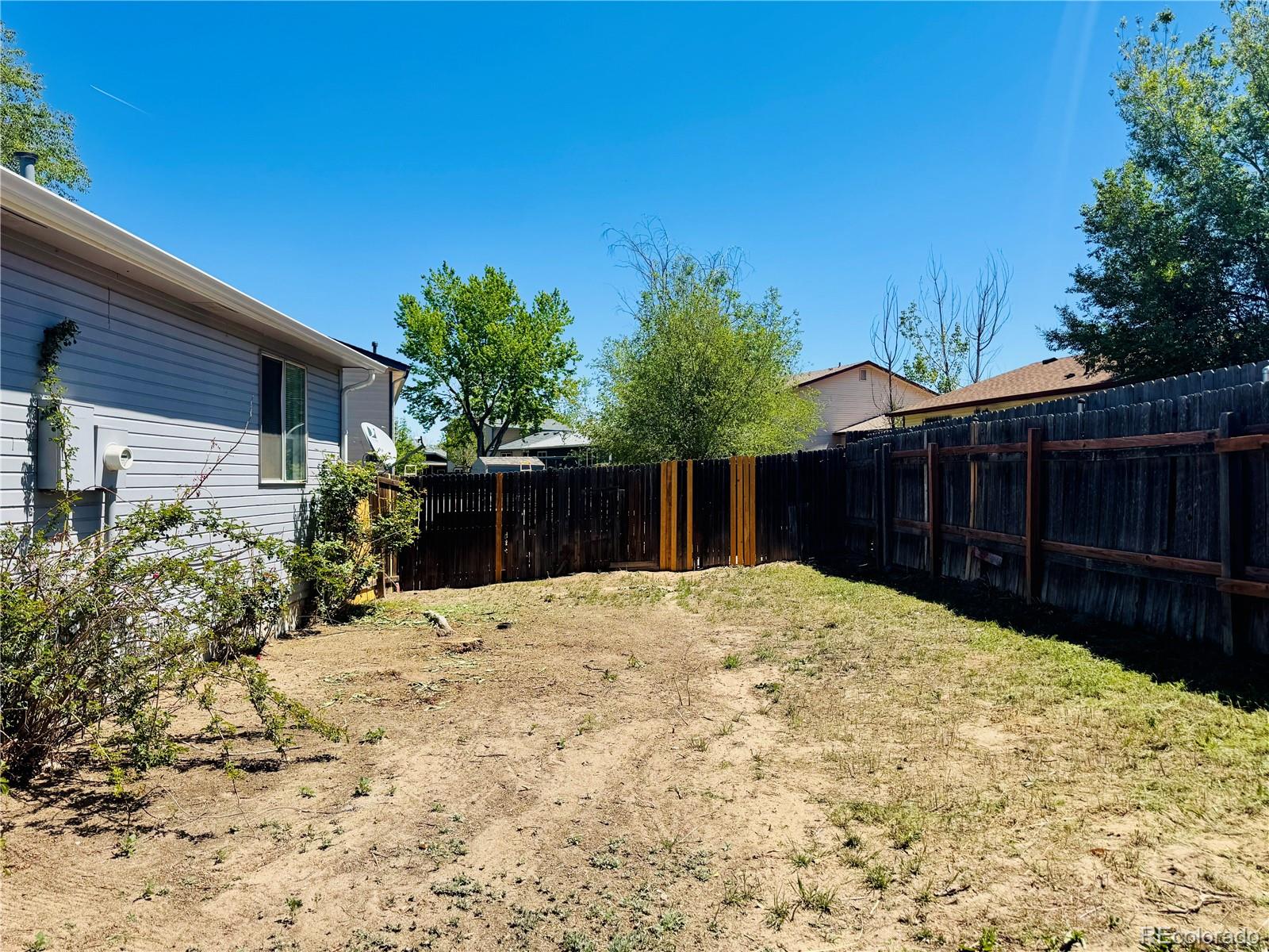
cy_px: 476
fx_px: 880
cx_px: 634
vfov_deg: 56.8
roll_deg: -0.9
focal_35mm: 24
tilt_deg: +0.4
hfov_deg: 71.6
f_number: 1.78
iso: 80
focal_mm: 6.76
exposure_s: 1/4049
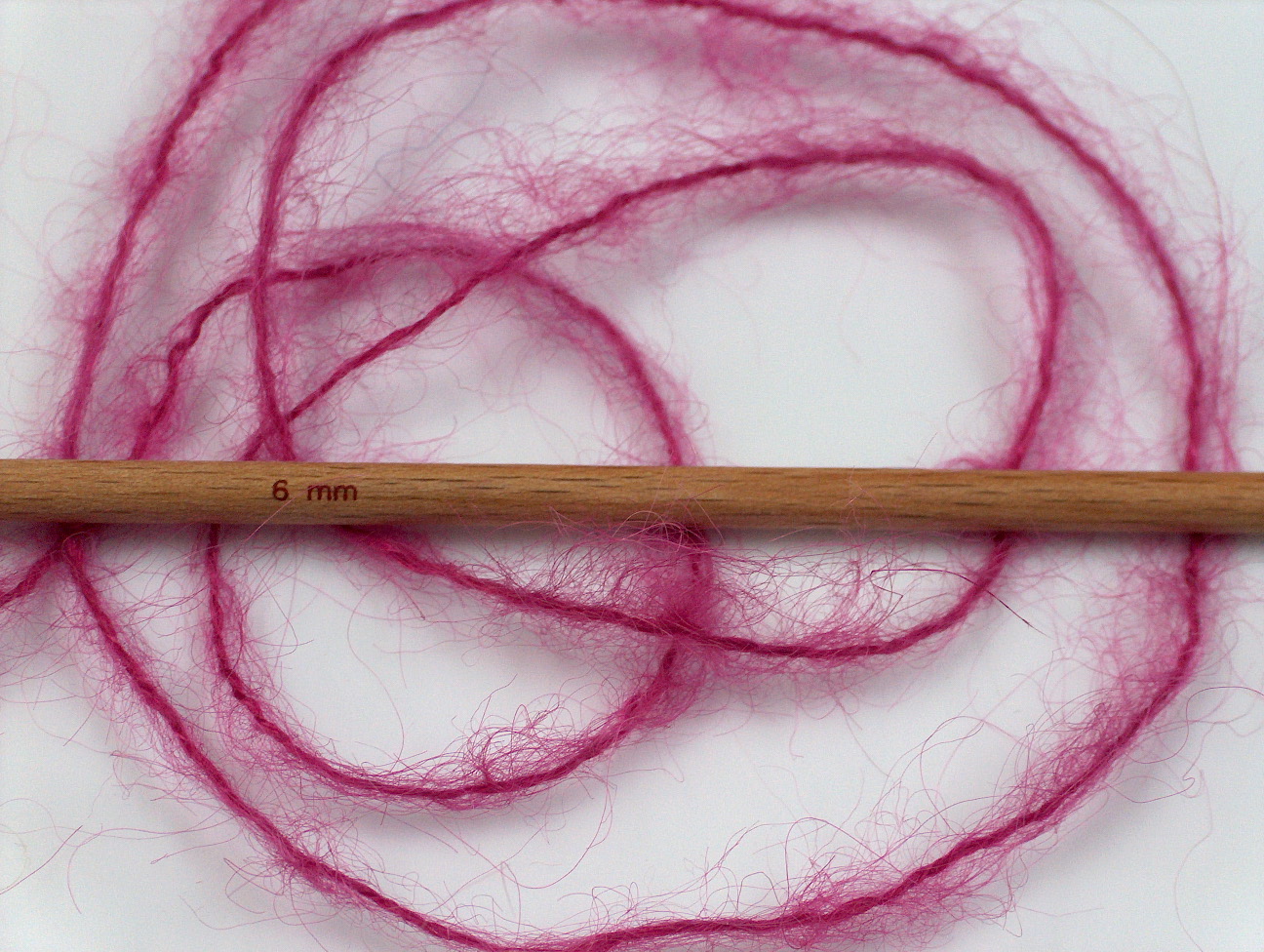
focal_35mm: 116
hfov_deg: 16.9
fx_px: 4242
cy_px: 476
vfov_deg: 12.8
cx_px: 632
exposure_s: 1/13.7
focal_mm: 23.76
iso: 200
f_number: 3
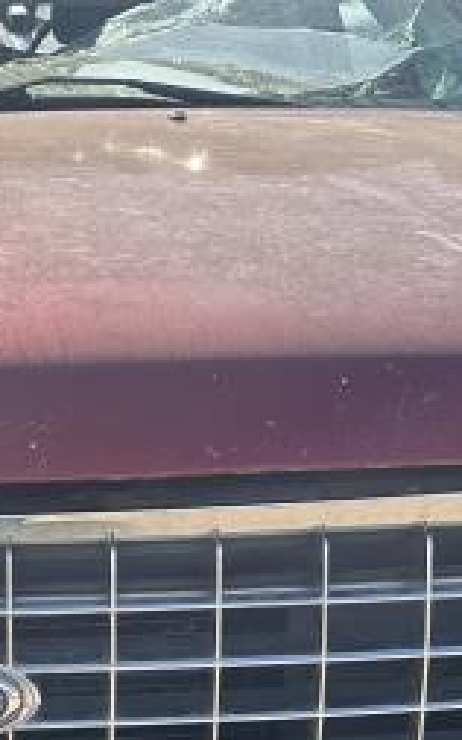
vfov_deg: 22.6
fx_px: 1754
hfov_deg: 14.5
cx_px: -91
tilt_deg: -21.7
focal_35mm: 87
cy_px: 784
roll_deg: +1.8
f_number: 1.5
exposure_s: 1/1972
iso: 50
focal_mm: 5.7
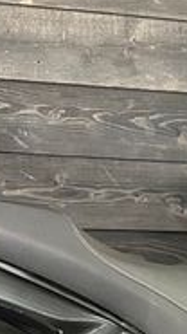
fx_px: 864
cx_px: 236
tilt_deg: -2.0
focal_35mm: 98
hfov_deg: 12.0
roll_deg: +0.3
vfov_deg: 21.0
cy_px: 338
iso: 400
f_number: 1.6
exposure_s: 1/50
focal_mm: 4.2
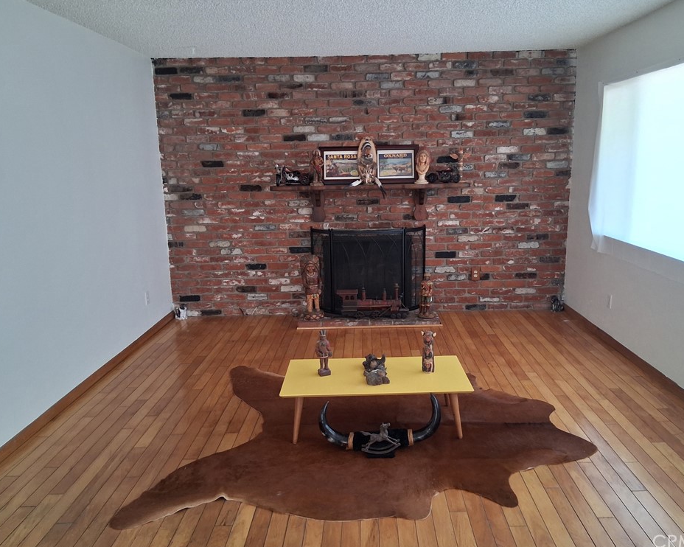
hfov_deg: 62.1
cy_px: 269
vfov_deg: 51.5
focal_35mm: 28
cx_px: 368
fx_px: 567
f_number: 1.8
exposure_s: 1/100
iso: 400
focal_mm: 3.98
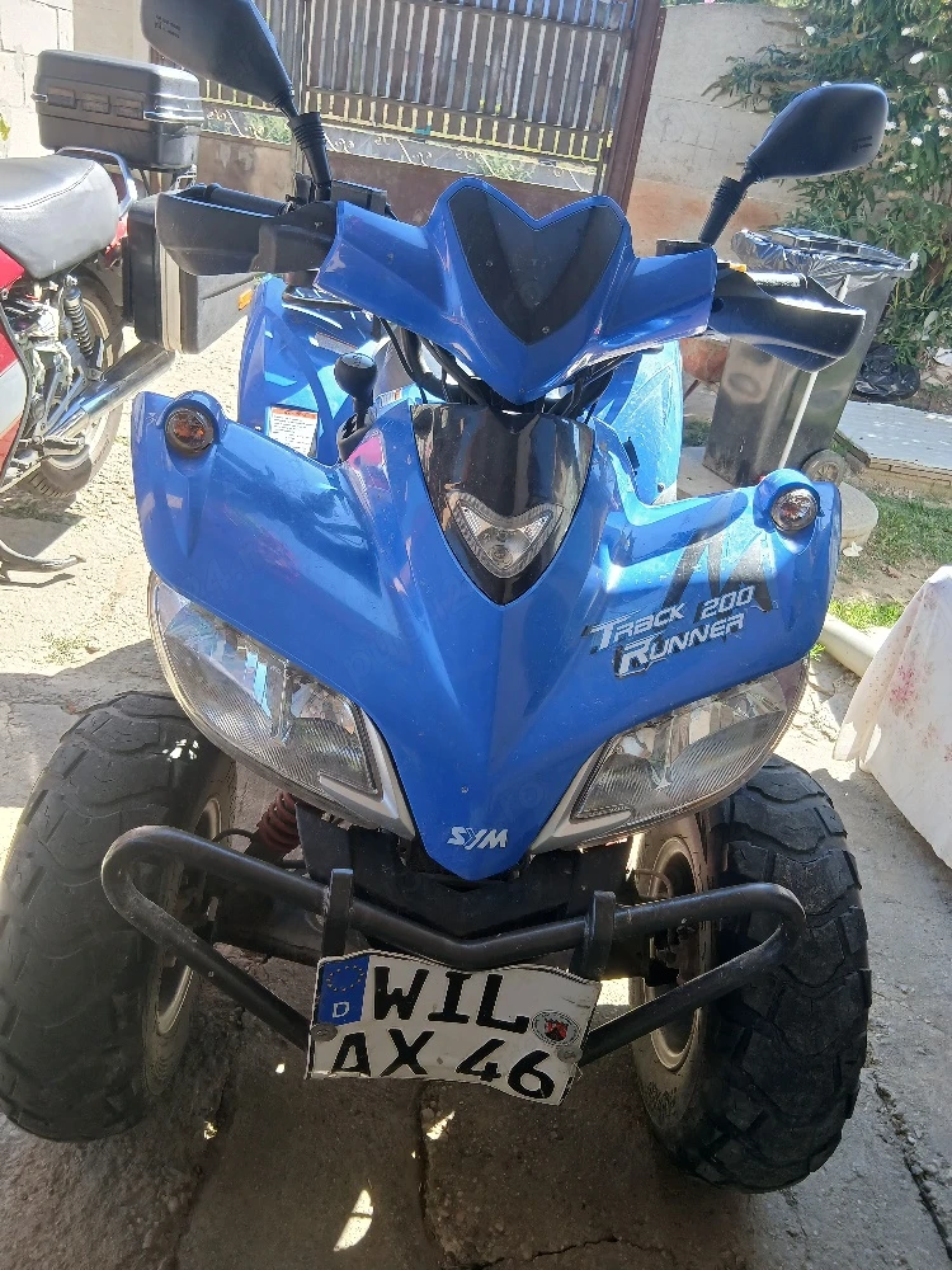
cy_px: 635
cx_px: 476
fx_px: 953
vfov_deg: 67.3
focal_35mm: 26
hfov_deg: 53.1
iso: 40
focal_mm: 3.98
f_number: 1.8
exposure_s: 1/101
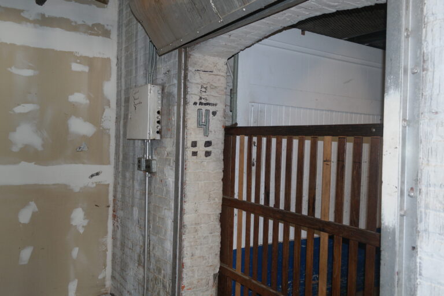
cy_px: 148
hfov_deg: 61.9
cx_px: 222
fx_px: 370
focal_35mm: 30
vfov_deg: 43.6
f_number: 3.5
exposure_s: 1/40
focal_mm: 20
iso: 400
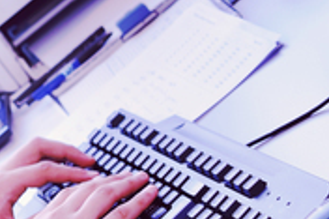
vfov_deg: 7.5
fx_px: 1662
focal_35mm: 182
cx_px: -249
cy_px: 95
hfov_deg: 10.7
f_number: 4
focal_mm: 50
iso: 100
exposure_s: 1/100
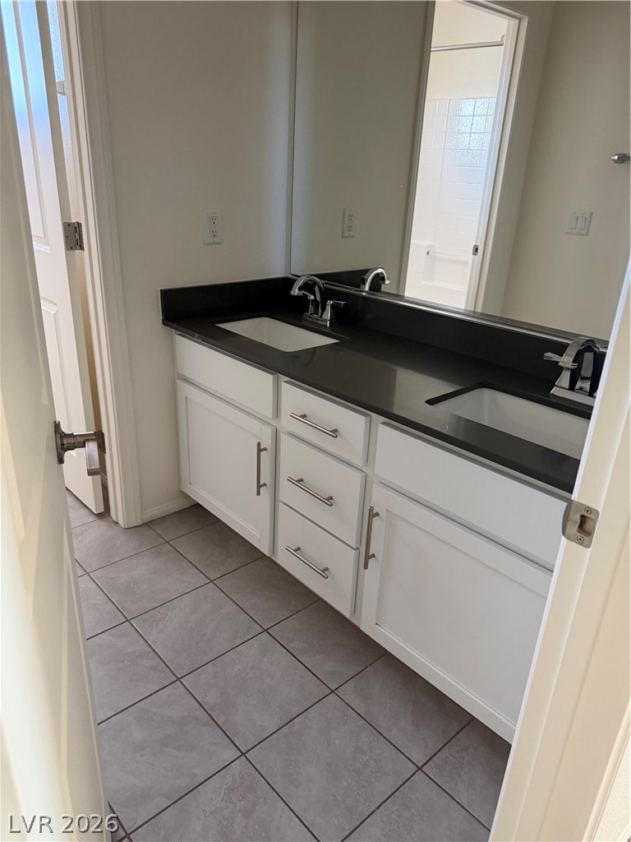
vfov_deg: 71.6
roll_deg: -3.1
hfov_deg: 56.8
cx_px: 316
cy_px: 421
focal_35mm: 24
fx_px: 583
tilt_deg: -23.2
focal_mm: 6.76
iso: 320
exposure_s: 1/60
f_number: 1.78
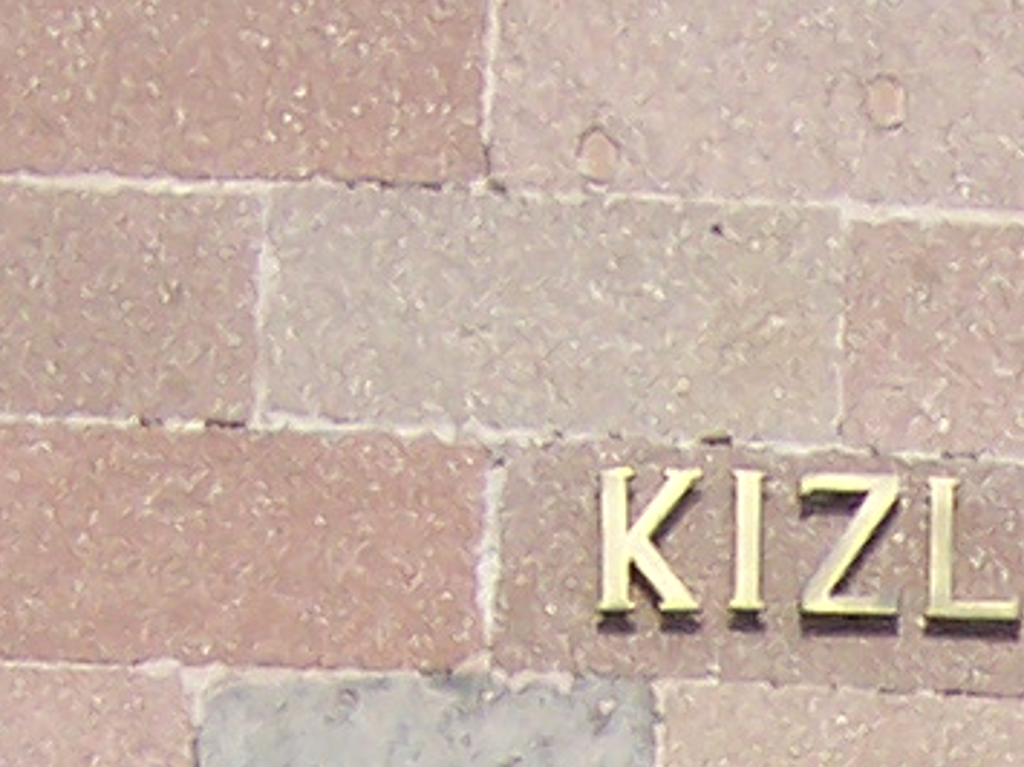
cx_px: 1990
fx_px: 6269
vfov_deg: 6.6
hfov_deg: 8.9
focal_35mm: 212
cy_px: 1987
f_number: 5.6
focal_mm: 5.6
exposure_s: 1/250
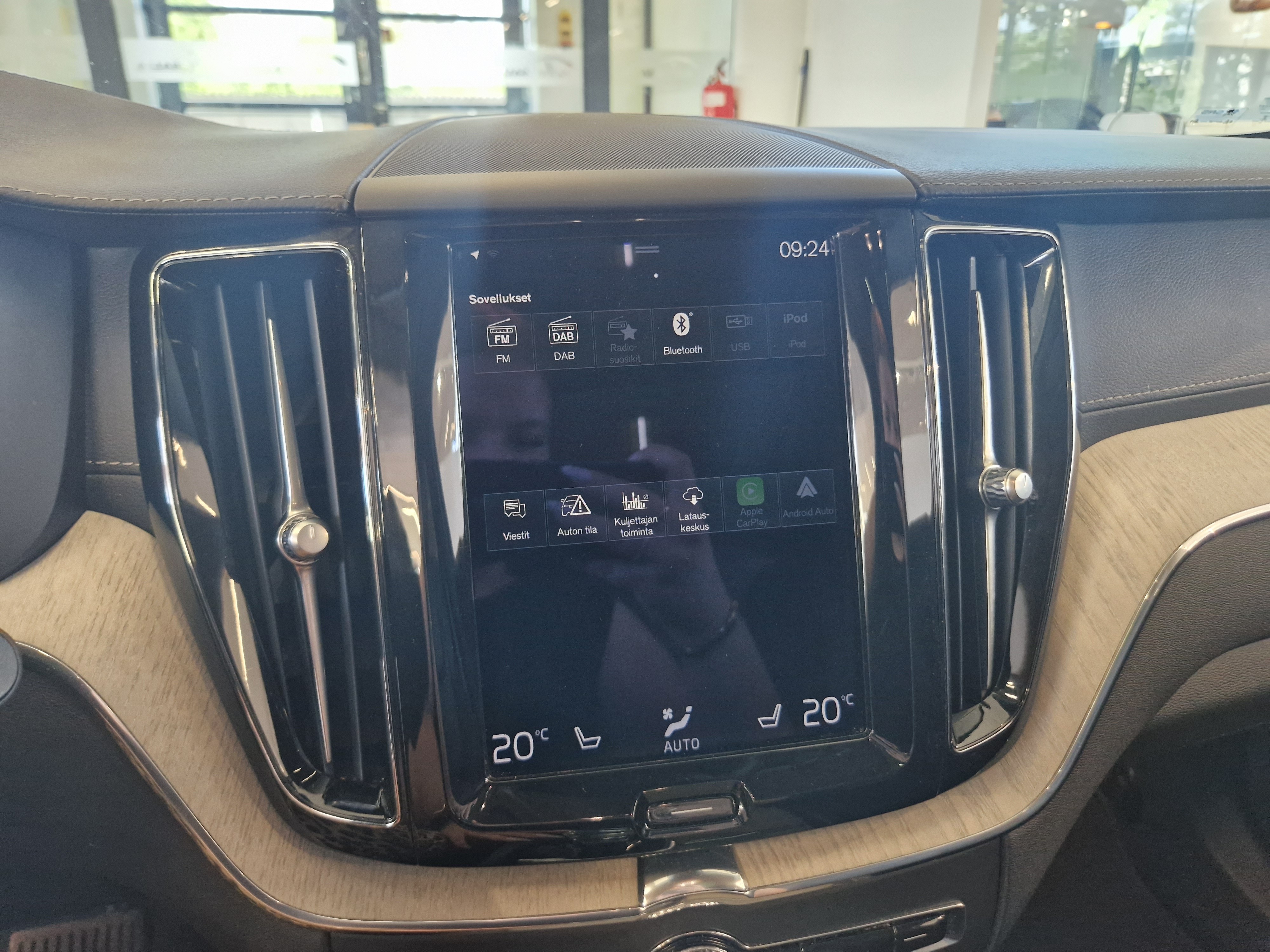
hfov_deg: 73.9
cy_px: 476
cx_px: 635
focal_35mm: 23
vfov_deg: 58.9
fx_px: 844
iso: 400
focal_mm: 5.4
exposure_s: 1/100
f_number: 1.8
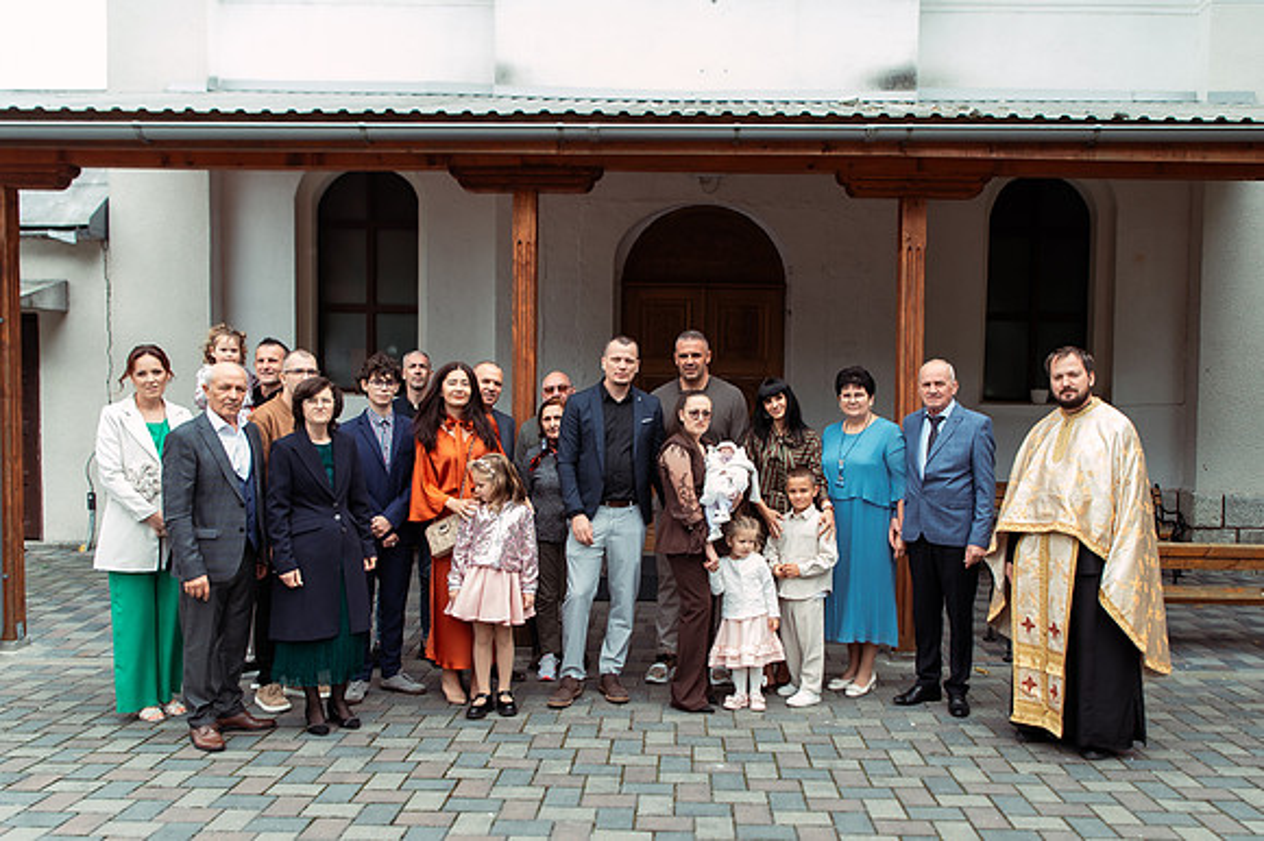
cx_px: 672
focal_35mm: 30
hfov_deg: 62.0
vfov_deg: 43.6
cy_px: 420
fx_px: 1052
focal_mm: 24
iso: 250
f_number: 3.5
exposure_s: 1/250
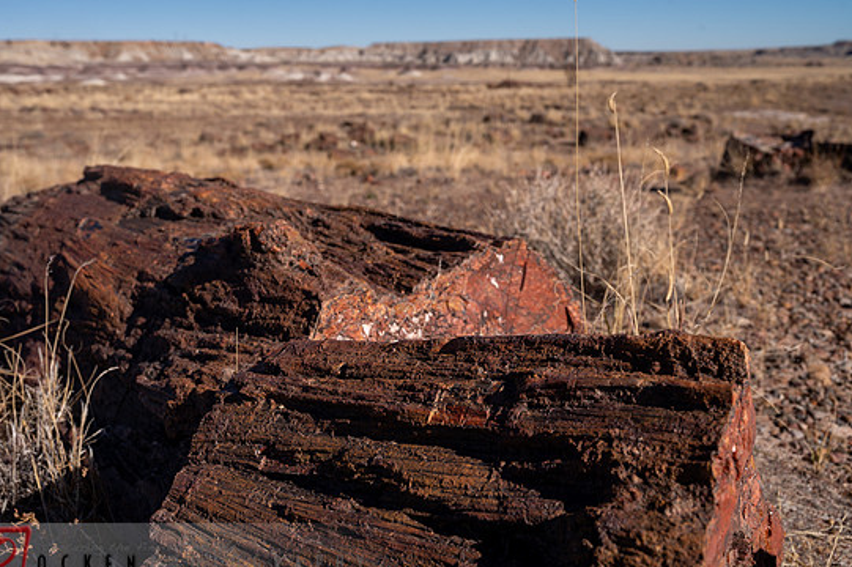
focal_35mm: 37
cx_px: 419
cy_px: 280
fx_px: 875
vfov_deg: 35.9
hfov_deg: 51.9
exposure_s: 1/400
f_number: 9
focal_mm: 34.5
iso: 200
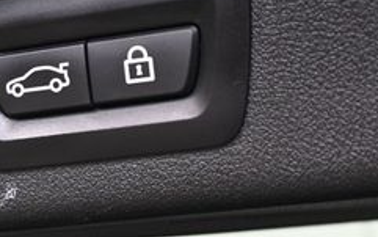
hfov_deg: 16.3
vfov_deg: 10.3
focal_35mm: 128
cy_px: 69
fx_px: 1316
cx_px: 113
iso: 400
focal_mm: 31.5
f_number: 5
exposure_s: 1/250
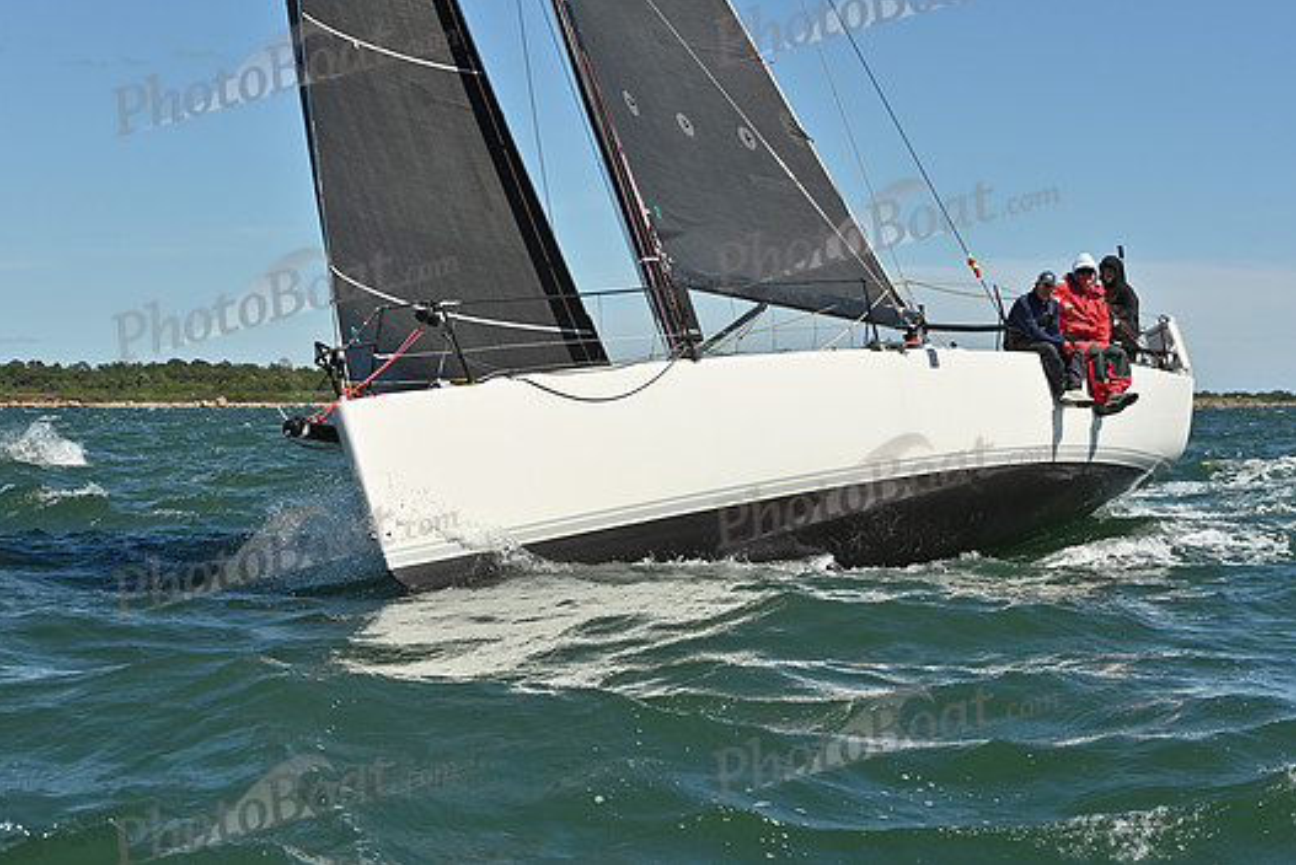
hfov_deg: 26.3
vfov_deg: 17.7
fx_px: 2773
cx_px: 588
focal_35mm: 77
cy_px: 392
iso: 320
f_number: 9
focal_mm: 70
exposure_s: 1/1600
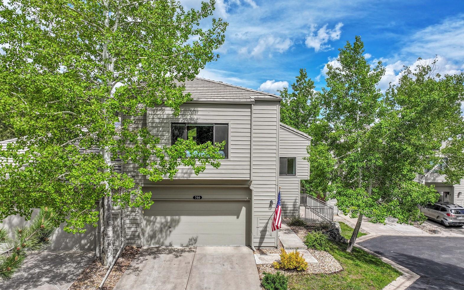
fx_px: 329
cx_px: 232
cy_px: 168
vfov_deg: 47.4
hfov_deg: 70.4
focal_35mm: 26
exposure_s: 1/1600
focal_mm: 12.29
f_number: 2.8
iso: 100
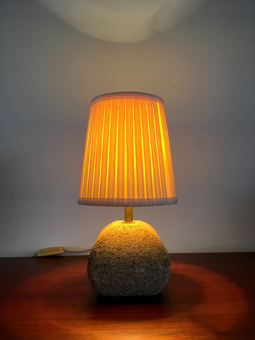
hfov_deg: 48.2
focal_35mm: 29
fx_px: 285
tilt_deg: +1.3
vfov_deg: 61.7
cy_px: 170
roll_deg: +2.5
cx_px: 128
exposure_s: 1/33
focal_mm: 4.15
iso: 32
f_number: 2.2
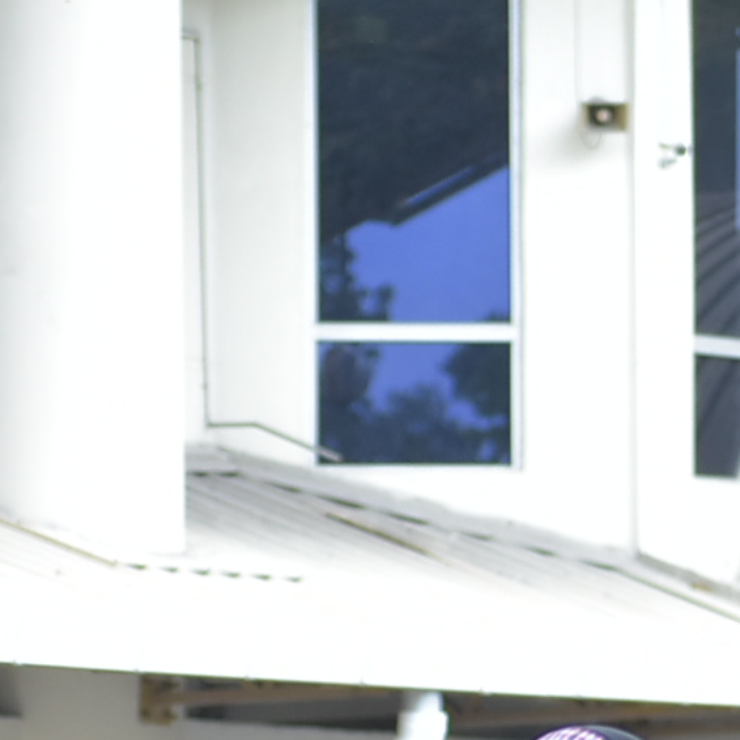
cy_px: 652
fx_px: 10110
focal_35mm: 418
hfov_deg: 4.2
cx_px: 638
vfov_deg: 4.2
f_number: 2.8
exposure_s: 1/500
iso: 400
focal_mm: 62
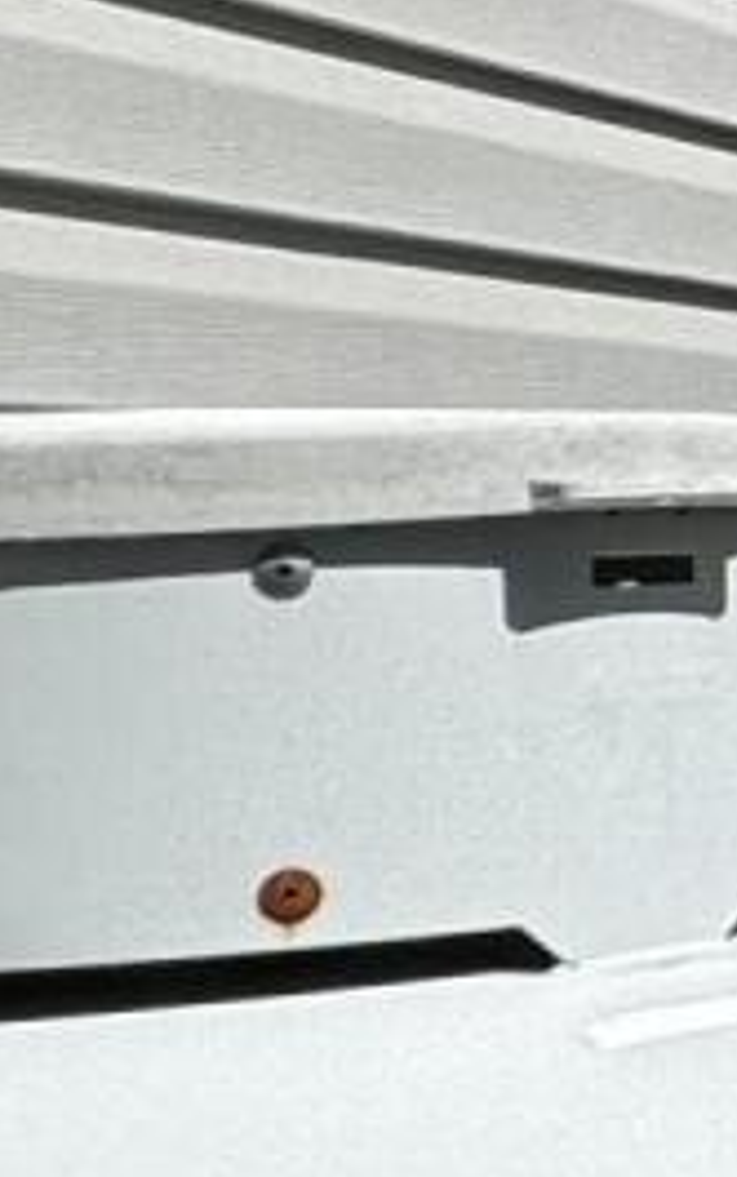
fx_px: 3594
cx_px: 2859
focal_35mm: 112
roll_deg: -0.4
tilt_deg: +1.7
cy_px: 444
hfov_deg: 7.9
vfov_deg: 18.6
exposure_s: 1/1048
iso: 50
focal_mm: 2.22
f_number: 2.2
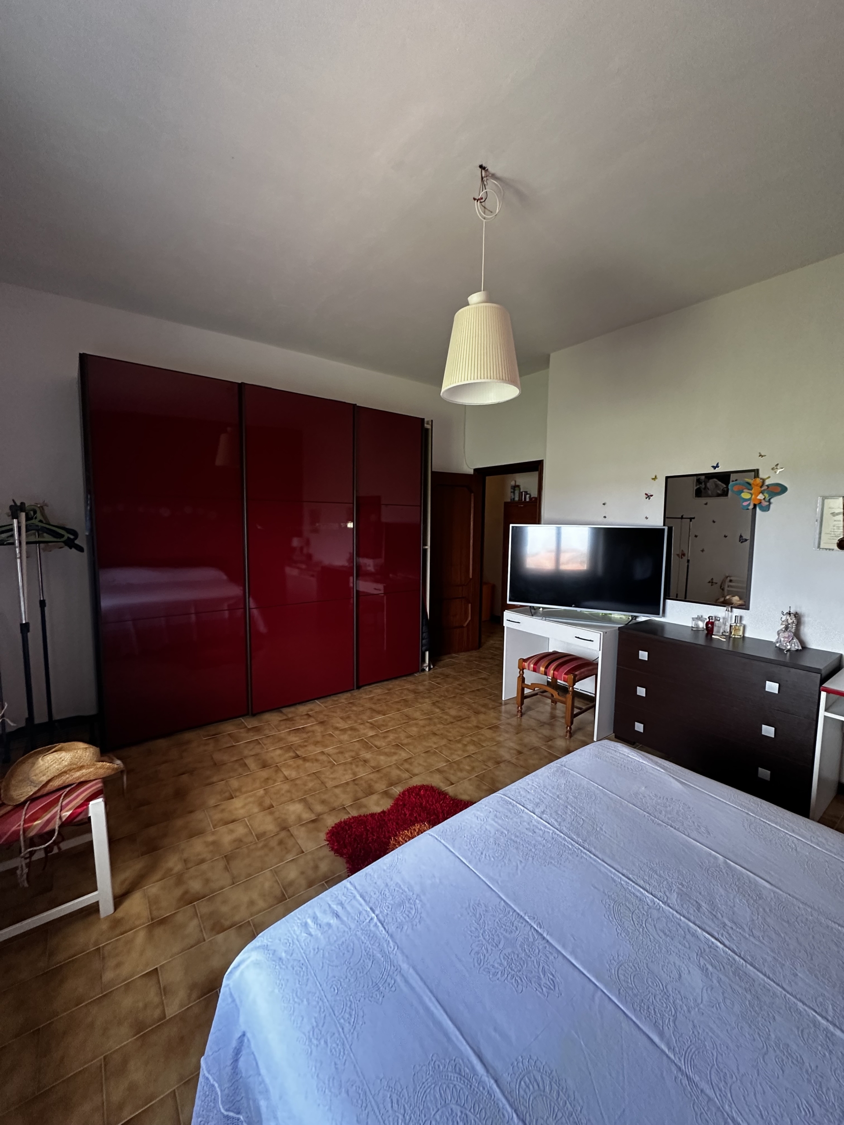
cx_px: 422
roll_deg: -0.8
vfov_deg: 102.1
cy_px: 562
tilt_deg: -5.0
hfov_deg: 85.7
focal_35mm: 14
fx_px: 455
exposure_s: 1/75
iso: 320
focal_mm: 2.22
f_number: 2.2
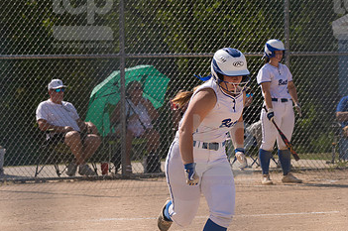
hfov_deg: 7.6
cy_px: 150
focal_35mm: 273
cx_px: 223
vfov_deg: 5.0
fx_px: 2635
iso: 250
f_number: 5.6
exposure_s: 1/1600
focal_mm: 110
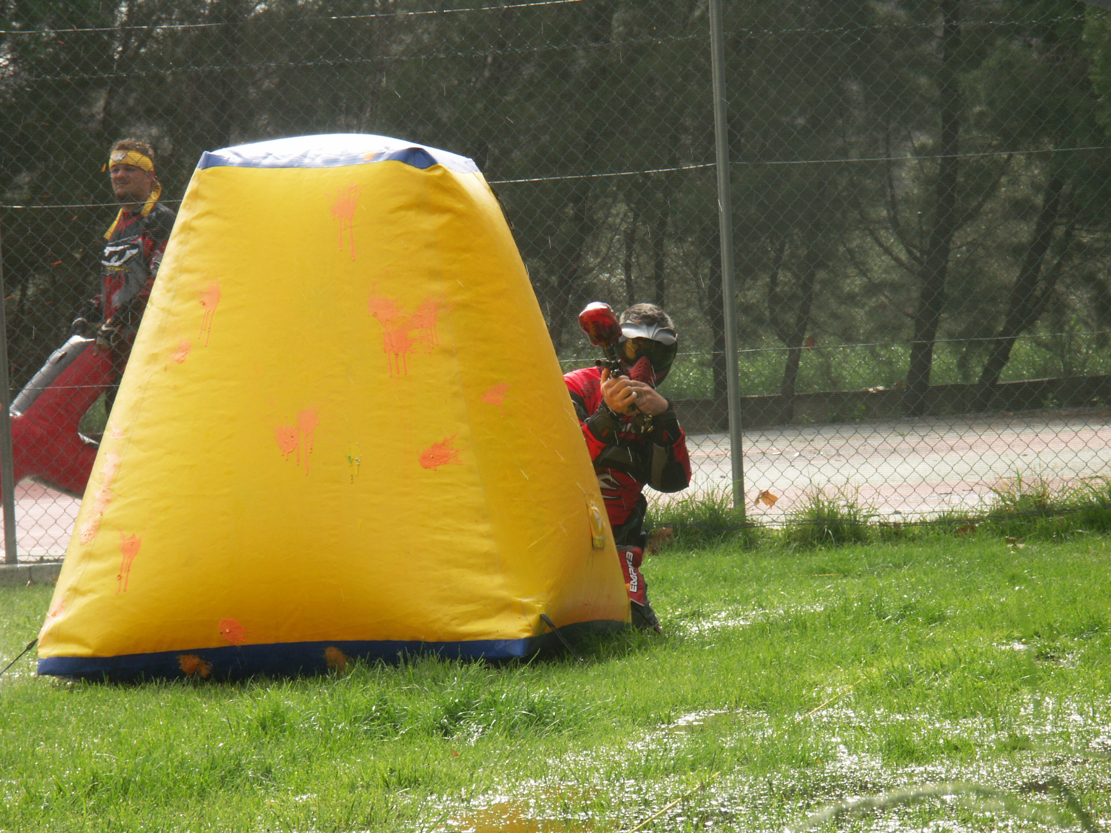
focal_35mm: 200
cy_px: 416
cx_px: 556
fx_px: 6419
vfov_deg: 7.4
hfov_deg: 9.9
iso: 64
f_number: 7.1
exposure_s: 1/100
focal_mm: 50.8
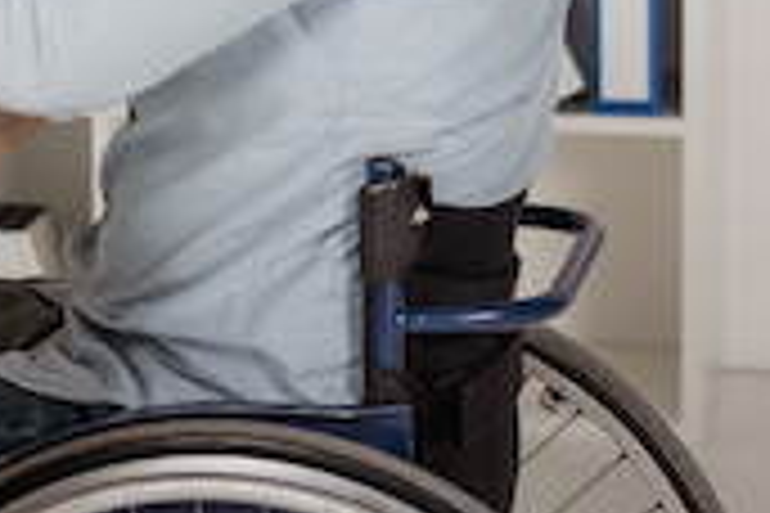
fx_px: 3743
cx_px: -311
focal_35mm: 175
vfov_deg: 7.7
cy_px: -248
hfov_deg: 11.4
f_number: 5
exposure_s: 1/160
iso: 125
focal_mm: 50
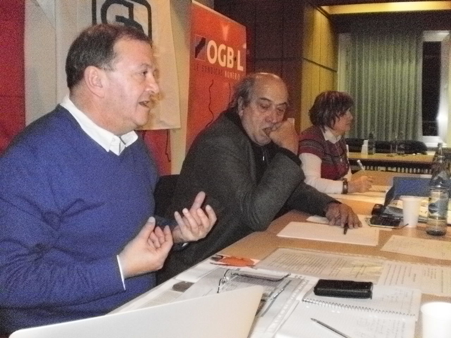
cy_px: 169
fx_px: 495
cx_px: 226
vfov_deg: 37.7
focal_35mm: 38
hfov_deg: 49.0
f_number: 3.1
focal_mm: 6.3
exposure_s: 1/80
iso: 1600
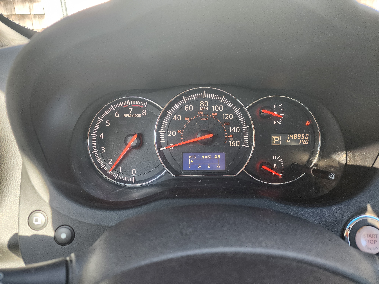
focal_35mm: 23
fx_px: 252
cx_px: 190
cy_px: 142
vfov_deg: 58.9
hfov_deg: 73.9
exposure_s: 1/120
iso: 125
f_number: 1.8
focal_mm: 6.4
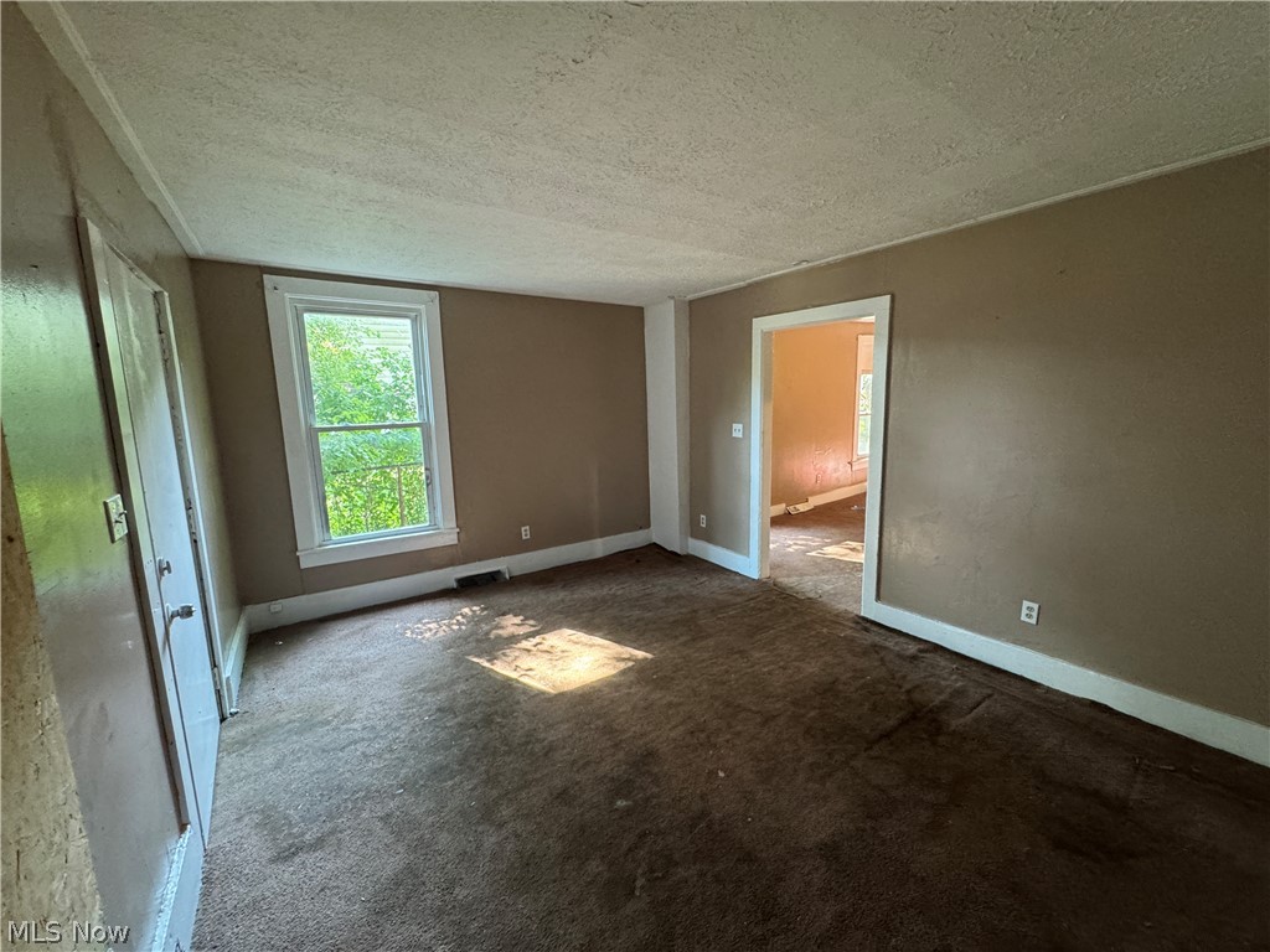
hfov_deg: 102.1
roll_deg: +2.4
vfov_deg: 85.7
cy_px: 476
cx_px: 635
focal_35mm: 14
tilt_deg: -9.7
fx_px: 514
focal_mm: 2.22
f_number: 2.2
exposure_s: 1/60
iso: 500
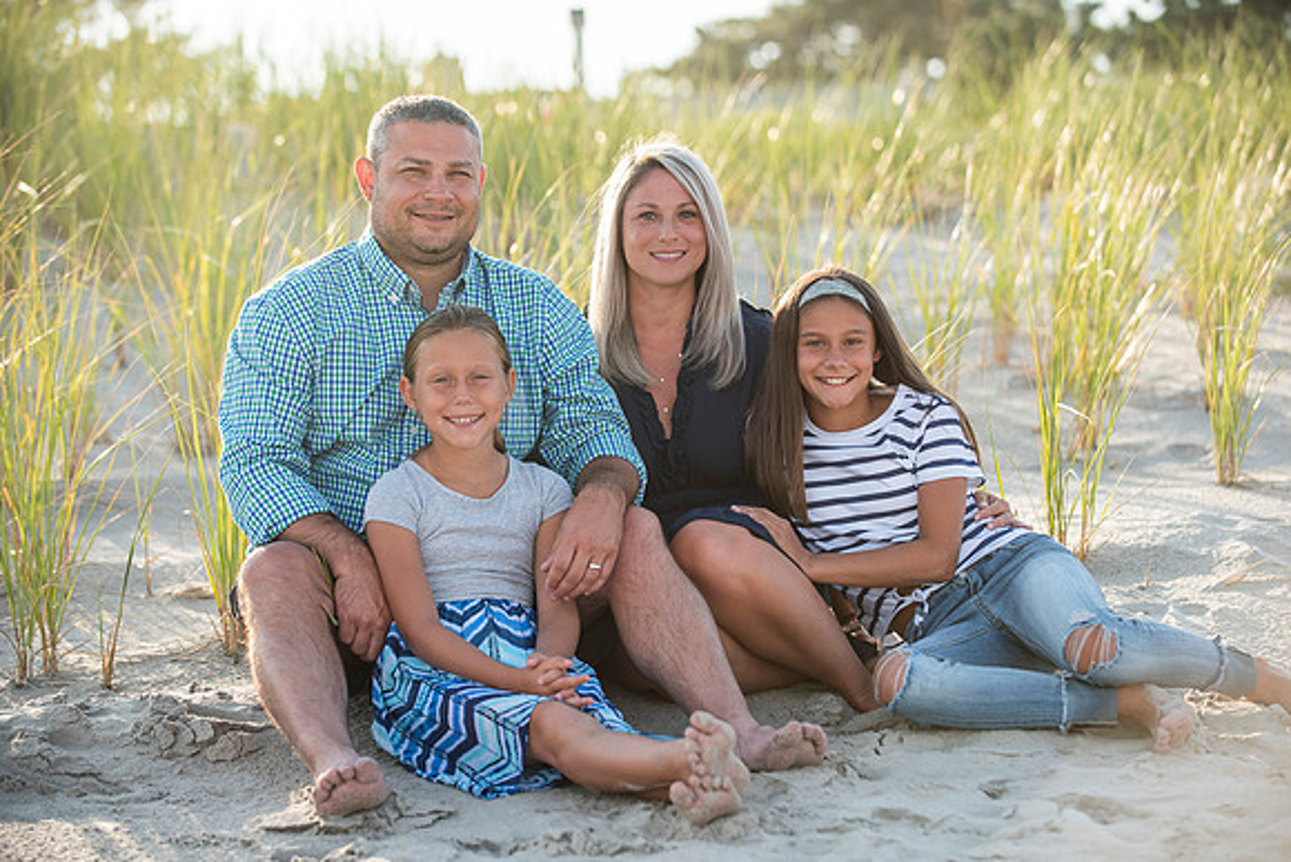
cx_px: 646
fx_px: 3659
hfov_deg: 20.0
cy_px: 431
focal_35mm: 102
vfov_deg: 13.4
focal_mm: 102
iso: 250
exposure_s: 1/1000
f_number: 3.5
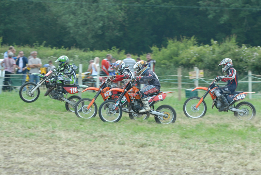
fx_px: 1361
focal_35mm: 188
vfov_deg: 7.3
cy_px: 88
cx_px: 130
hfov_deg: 11.0
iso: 400
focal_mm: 125
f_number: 5.6
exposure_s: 1/320
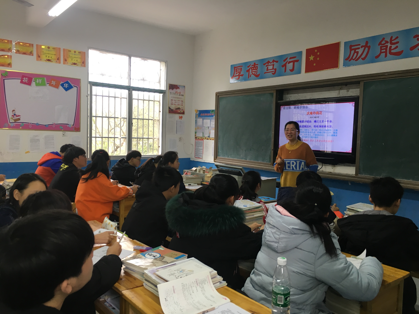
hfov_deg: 61.7
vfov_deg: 48.2
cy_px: 157
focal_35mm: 29
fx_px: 351
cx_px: 210
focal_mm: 4.15
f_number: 2.2
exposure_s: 1/33
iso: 64
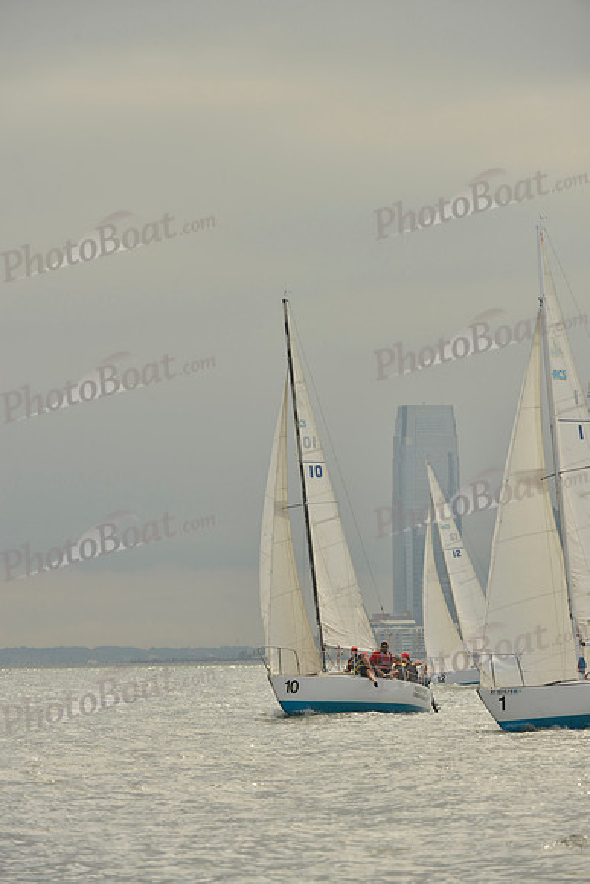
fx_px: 5896
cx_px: 295
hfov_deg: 5.7
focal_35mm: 240
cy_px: 442
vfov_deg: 8.6
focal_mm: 240
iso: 400
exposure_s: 1/1250
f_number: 9
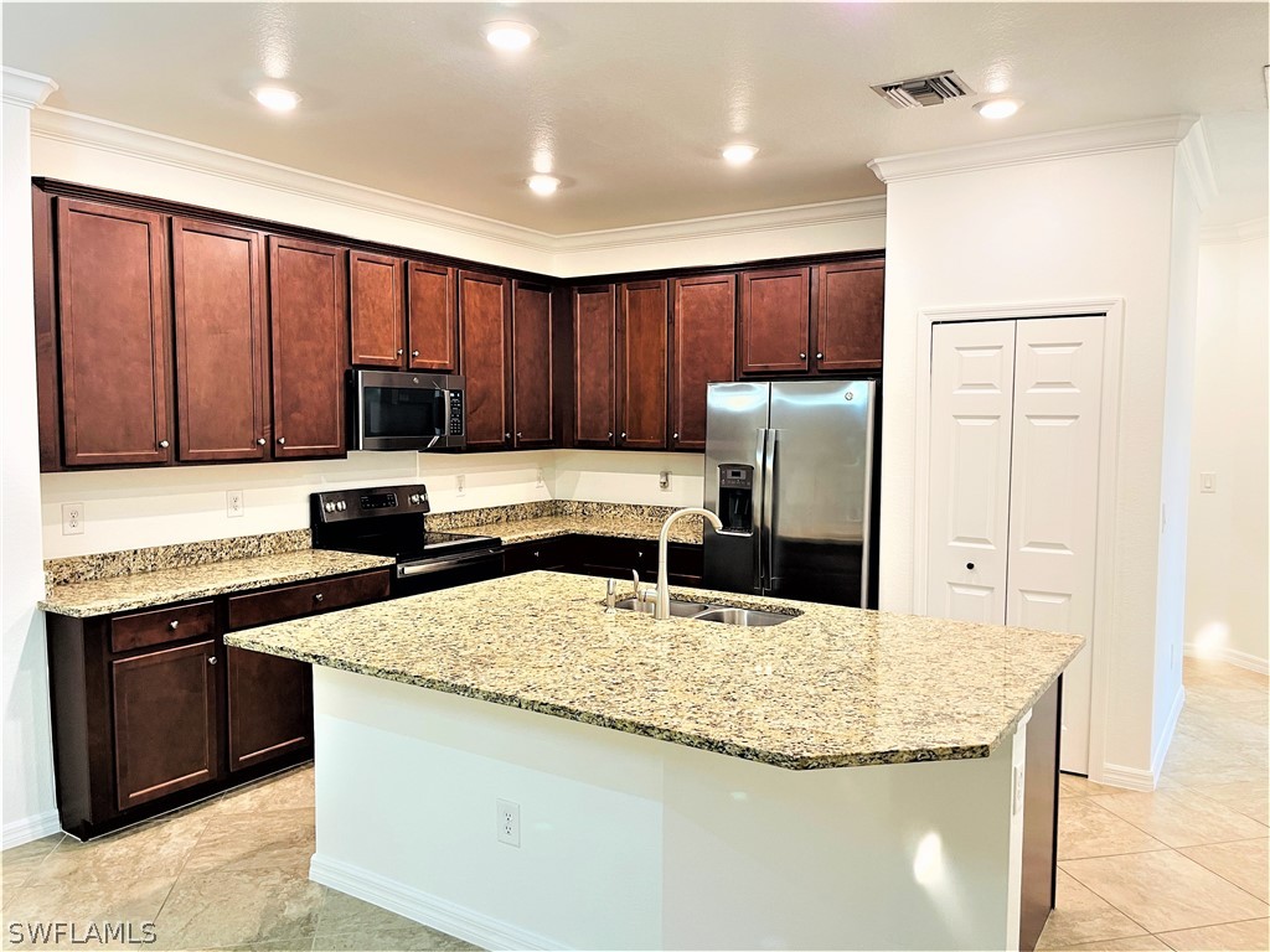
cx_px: 635
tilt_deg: -5.2
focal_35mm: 26
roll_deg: -0.6
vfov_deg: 53.1
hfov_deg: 67.3
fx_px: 954
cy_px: 476
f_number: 1.6
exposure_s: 1/60
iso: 125
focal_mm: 5.1
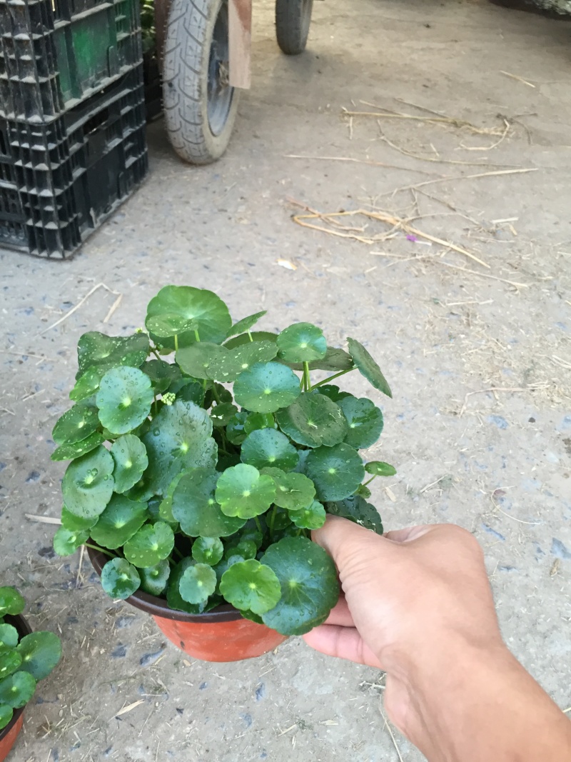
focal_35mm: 29
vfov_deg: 61.7
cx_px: 286
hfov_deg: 48.2
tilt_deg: -38.5
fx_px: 638
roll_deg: -3.4
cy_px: 381
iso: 32
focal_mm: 4.15
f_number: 2.2
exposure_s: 1/30
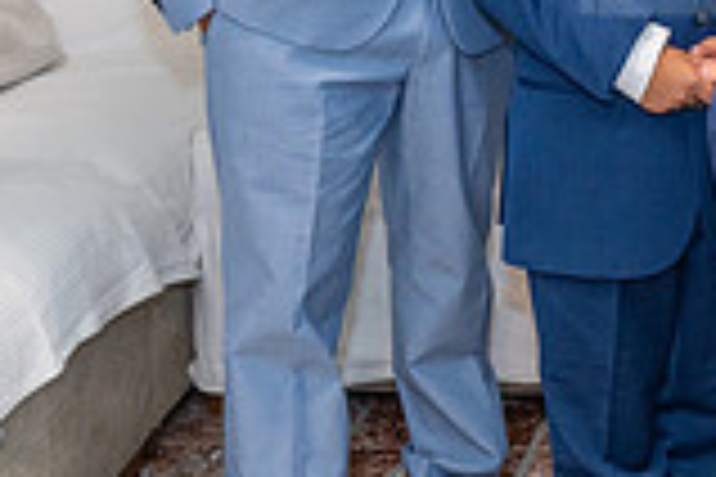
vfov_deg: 11.9
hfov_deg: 16.9
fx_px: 2247
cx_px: 973
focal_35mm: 113
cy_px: -92
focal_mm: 31
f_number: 4
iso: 640
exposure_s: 1/125
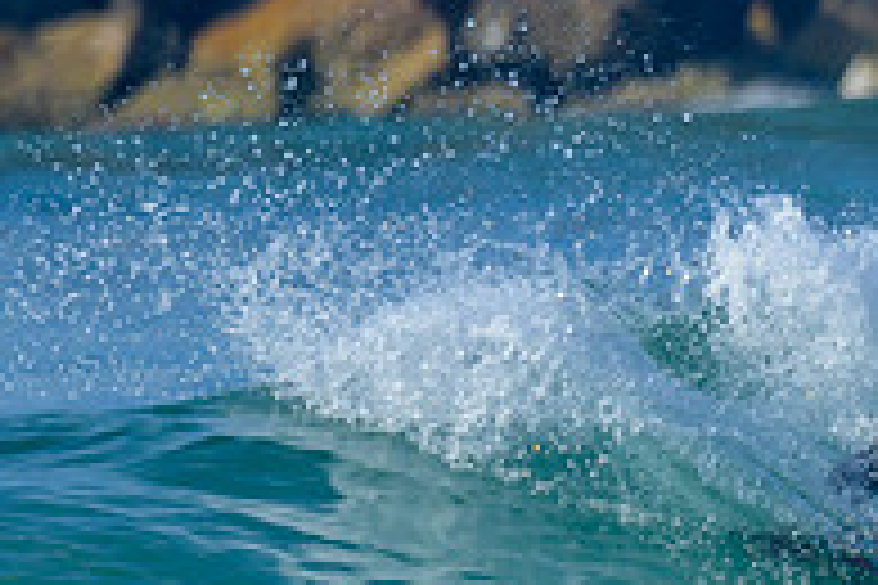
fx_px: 79819
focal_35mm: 3273
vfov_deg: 0.4
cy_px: 527
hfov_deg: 0.6
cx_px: 1283
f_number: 6.3
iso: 400
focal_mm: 800
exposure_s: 1/2000
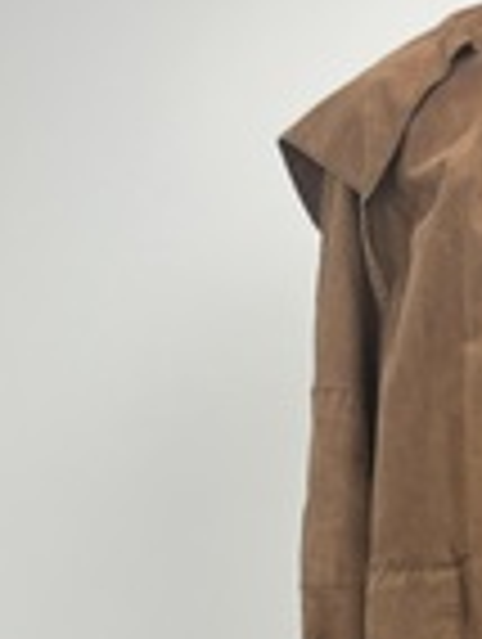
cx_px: 631
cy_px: 659
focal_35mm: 73
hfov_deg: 18.7
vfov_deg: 25.2
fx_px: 1351
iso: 64
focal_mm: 5.1
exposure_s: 1/120
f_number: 1.6
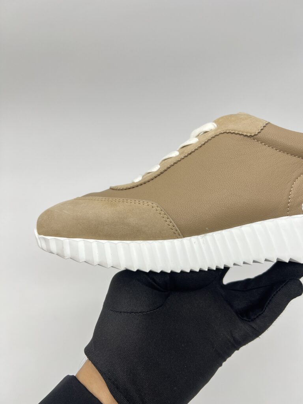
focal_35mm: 26
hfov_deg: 53.1
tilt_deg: -45.9
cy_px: 202
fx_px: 303
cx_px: 152
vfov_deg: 67.3
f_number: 1.5
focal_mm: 5.7
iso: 32
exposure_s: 1/117
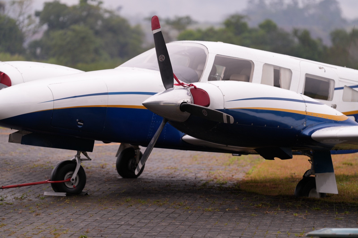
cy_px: 119
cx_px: 179
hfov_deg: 14.3
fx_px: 1432
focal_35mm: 144
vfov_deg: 9.5
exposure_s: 1/125
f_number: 2.8
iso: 125
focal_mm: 144
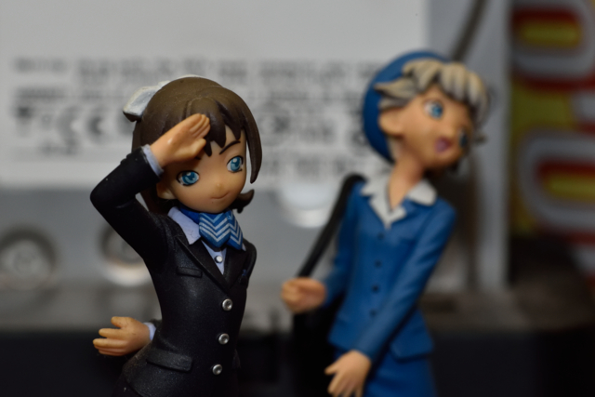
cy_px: 198
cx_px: 298
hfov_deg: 15.2
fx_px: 2232
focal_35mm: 135
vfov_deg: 10.2
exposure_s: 1/160
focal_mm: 135
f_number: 11
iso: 2500
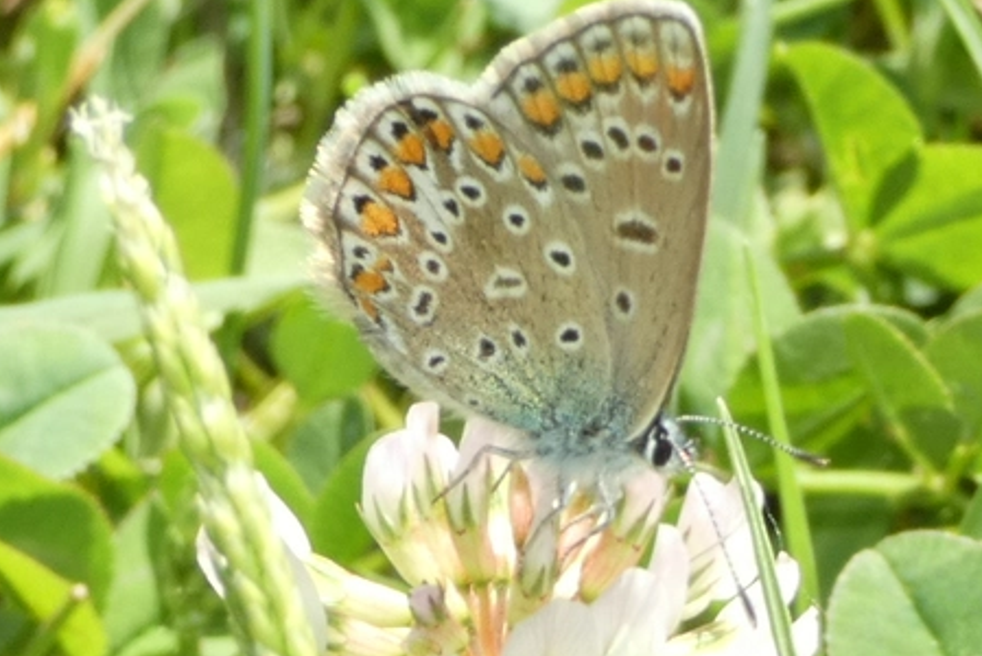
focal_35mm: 200
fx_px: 5459
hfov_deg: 10.3
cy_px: 343
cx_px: 542
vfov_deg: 6.9
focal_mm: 24.2
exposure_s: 1/60
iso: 80
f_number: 5.3
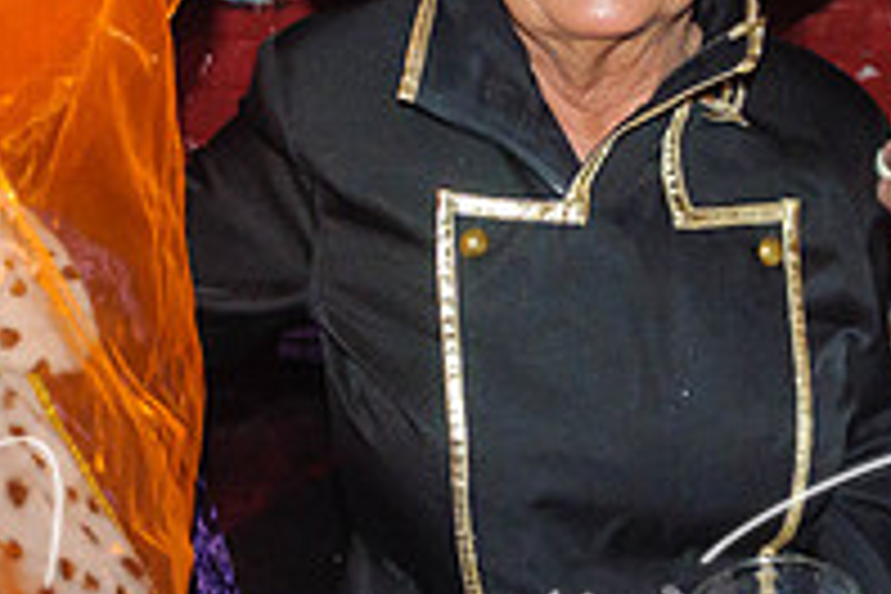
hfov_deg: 25.7
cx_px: 464
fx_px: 1955
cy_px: 268
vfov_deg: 17.3
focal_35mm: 79
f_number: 3.5
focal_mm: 18
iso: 800
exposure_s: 1/60
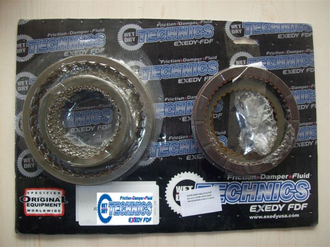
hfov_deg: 51.4
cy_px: 124
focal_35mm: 36
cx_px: 165
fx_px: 343
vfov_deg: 39.6
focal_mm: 6
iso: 80
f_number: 2.7
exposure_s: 1/64
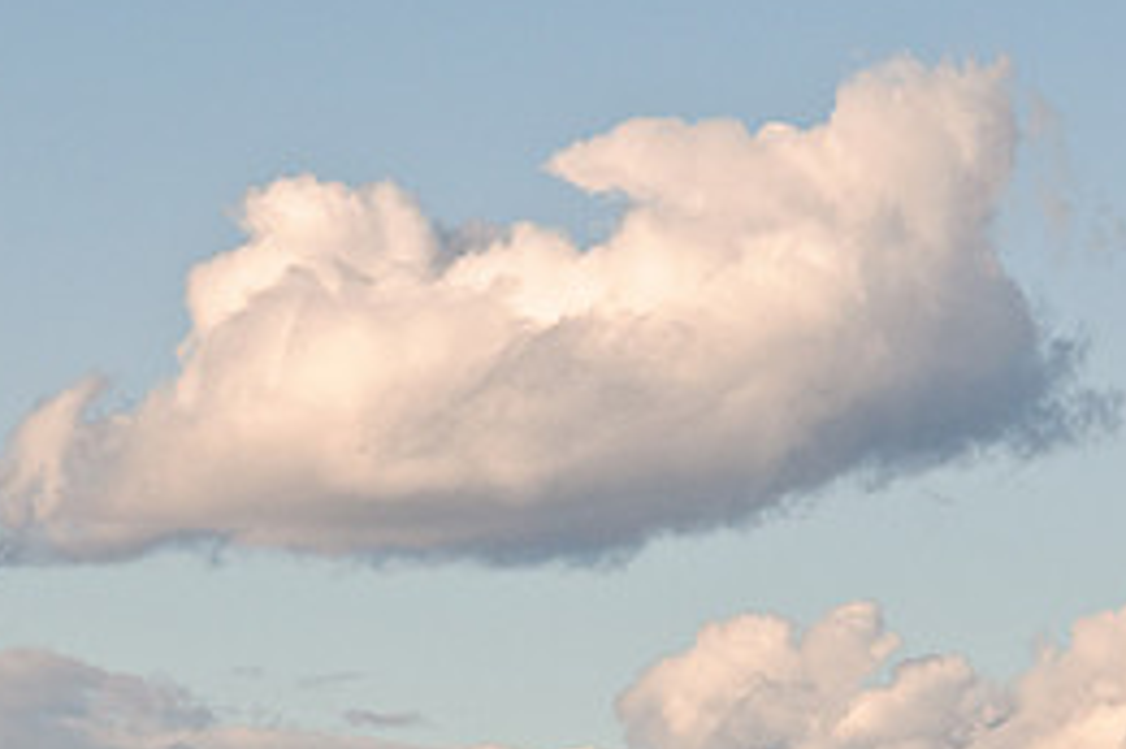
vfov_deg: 3.9
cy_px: 738
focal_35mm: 351
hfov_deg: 5.9
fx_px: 10975
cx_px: 394
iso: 200
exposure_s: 1/400
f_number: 11
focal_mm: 105
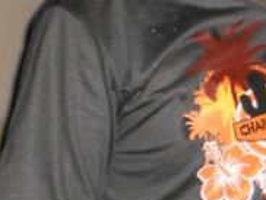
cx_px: 419
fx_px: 1216
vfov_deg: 9.4
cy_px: 18
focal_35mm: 158
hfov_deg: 11.8
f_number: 3.1
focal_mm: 6.3
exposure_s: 1/30
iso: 125
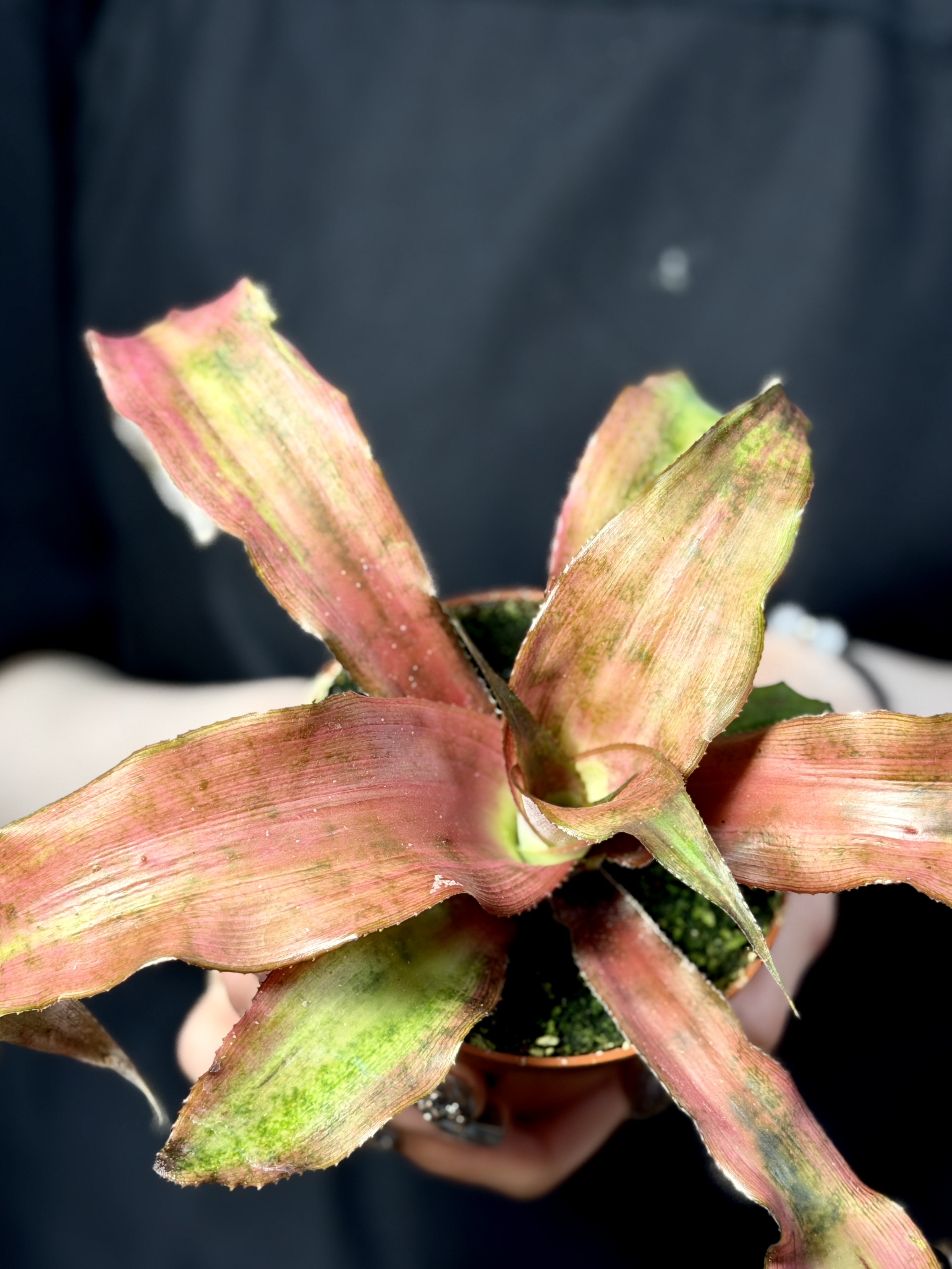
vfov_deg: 30.3
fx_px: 2347
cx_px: 542
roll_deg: -1.2
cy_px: 685
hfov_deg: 22.9
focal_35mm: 64
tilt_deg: -20.4
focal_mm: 6.76
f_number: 1.78
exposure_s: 1/121
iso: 80
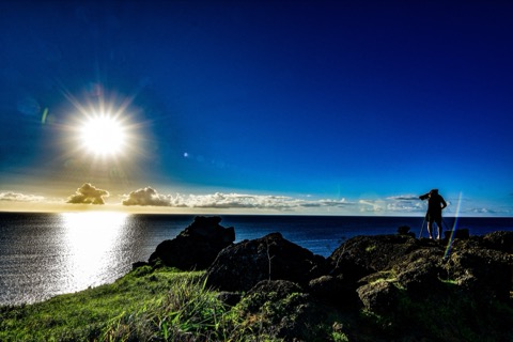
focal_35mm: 16
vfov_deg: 72.1
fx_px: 235
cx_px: 256
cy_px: 171
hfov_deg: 95.0
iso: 100
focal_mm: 11
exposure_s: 1/400
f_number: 13
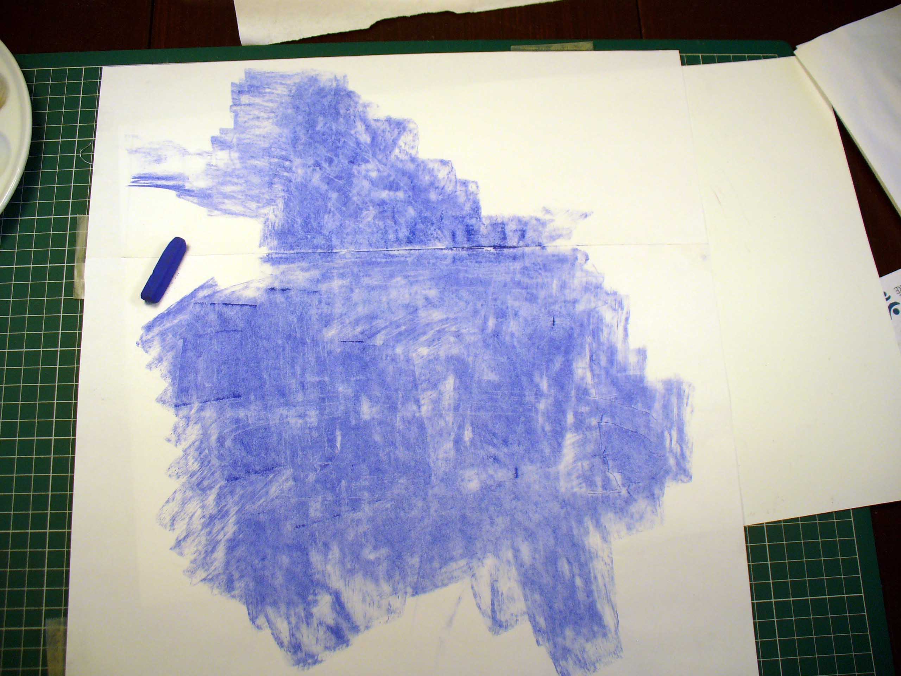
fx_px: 963
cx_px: 450
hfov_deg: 50.1
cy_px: 338
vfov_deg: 38.7
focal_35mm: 37
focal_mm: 6.1
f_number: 2.8
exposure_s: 1/160
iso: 80
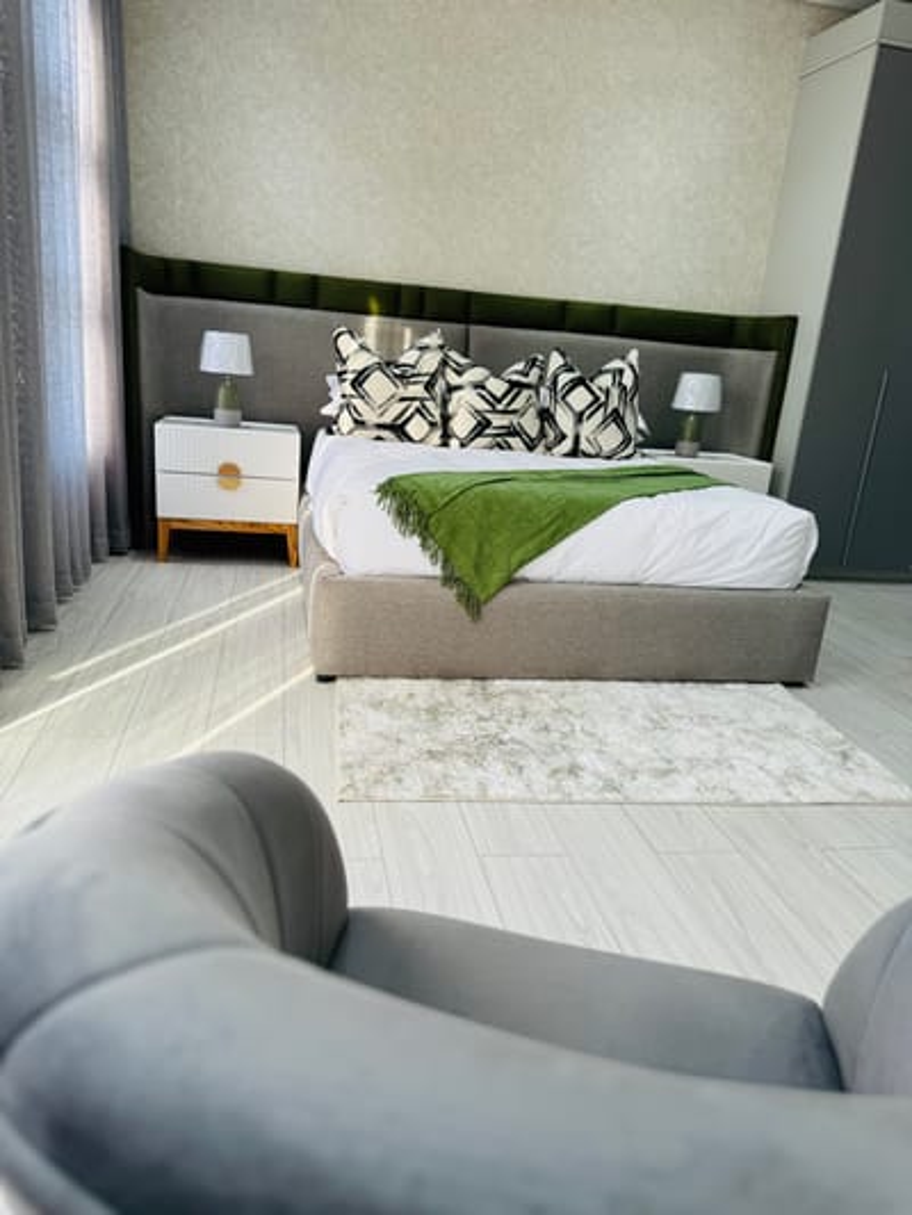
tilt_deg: -16.3
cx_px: 456
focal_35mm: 24
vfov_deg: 71.6
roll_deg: -4.8
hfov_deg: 56.8
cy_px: 608
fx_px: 843
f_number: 1.78
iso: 100
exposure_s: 1/121
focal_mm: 6.76
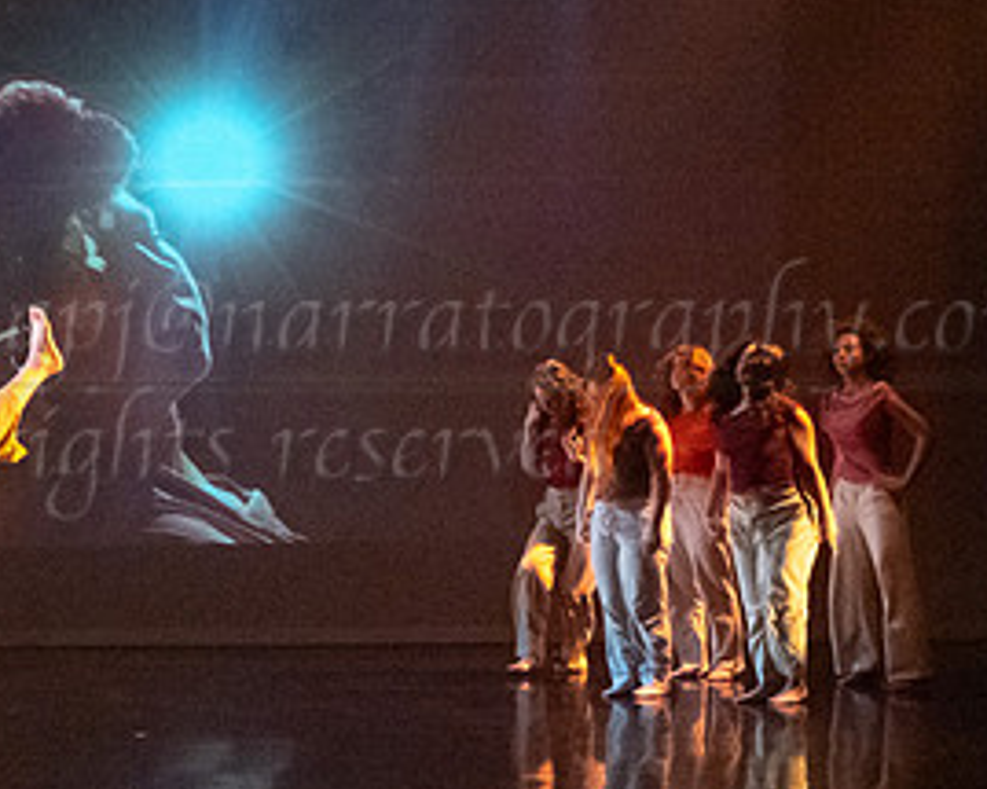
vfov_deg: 11.9
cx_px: -127
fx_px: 3767
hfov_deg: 14.5
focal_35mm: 129
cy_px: 554
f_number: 2.8
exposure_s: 1/250
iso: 4000
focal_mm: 42
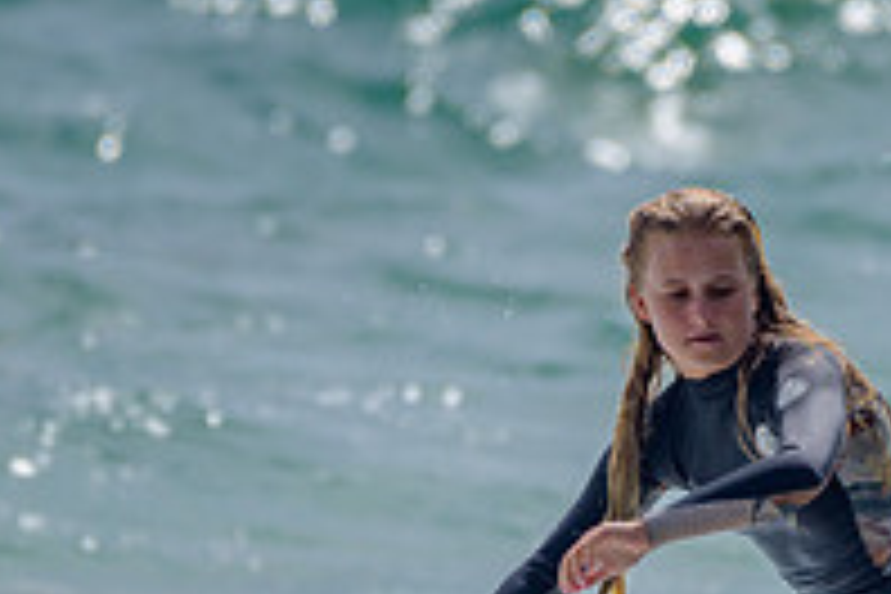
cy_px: 598
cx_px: 741
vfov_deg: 0.8
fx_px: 44373
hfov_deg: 1.2
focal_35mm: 1793
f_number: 5.6
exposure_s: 1/2000
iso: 80
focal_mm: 500
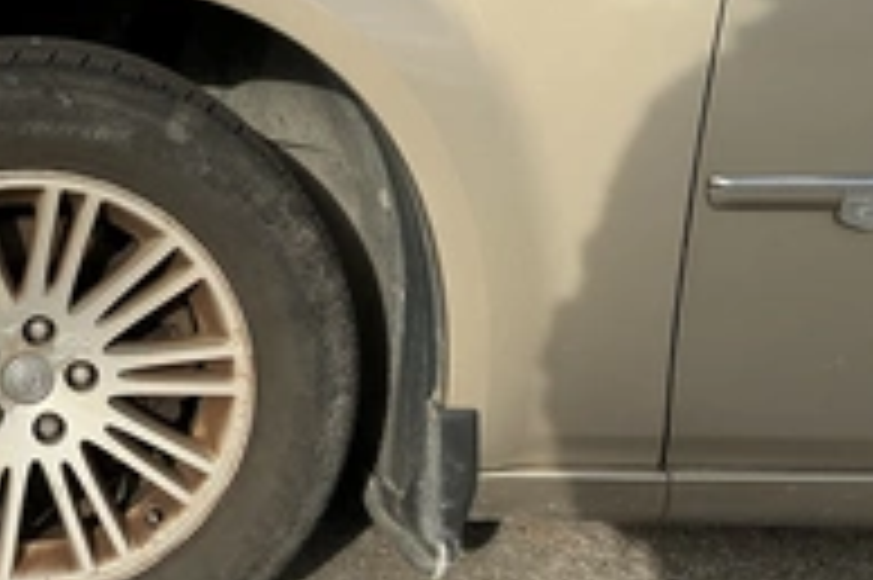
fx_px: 1454
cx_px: 4
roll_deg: -1.5
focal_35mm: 60
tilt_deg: -13.9
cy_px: 220
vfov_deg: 22.5
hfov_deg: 31.0
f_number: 1.8
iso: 25
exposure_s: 1/719
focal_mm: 3
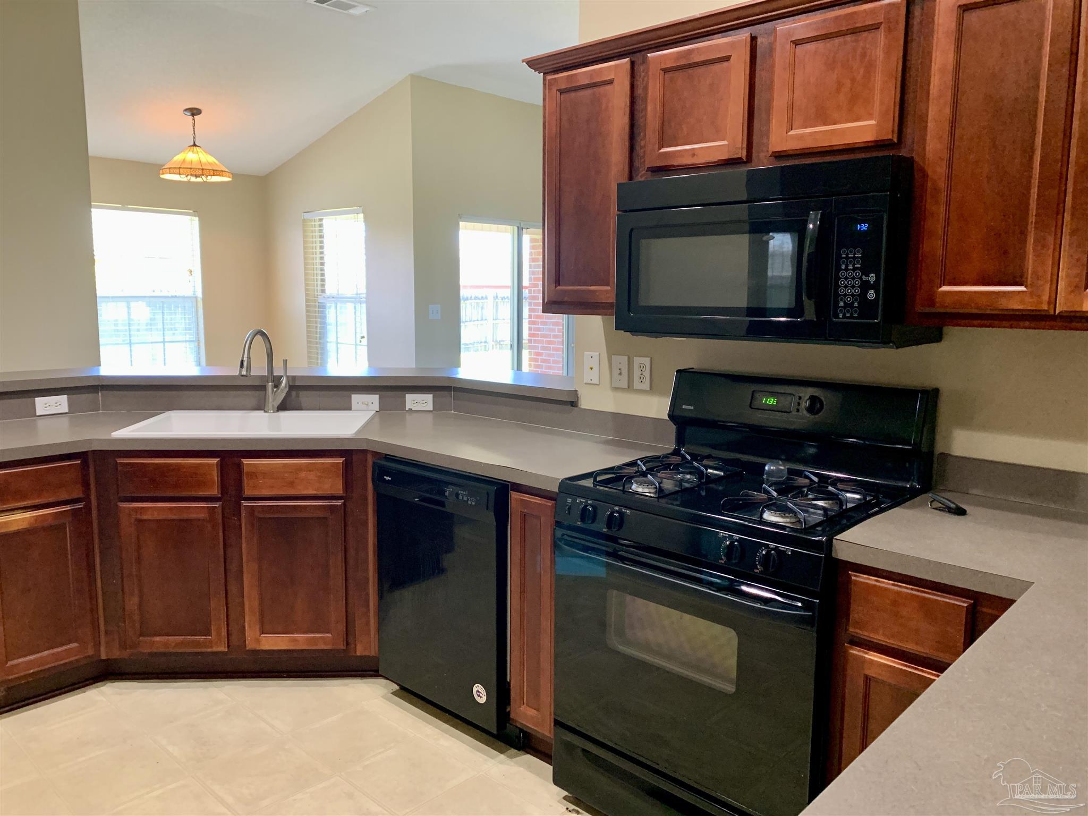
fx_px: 817
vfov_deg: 53.1
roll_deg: -0.3
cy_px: 408
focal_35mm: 26
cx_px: 544
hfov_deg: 67.3
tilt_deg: -8.7
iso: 200
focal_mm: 4.25
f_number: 1.8
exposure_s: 1/60
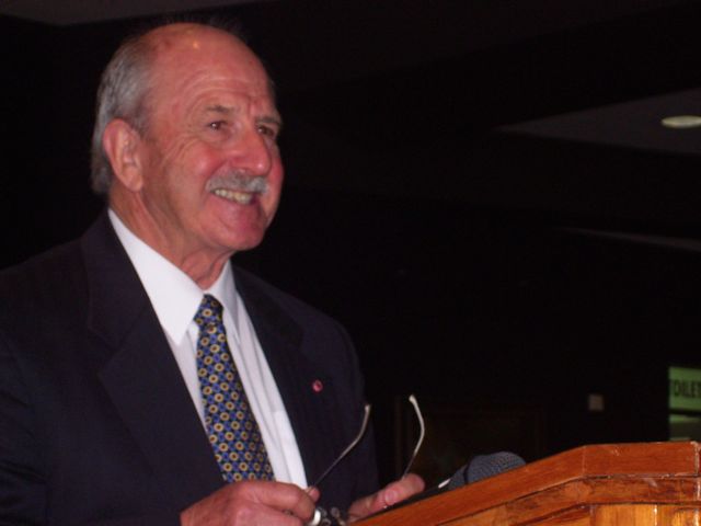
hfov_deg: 18.2
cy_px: 263
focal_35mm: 108
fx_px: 2187
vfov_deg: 13.7
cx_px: 350
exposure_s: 1/90
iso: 200
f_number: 4.6
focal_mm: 18
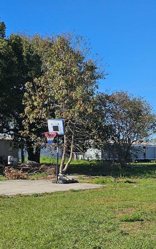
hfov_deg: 23.4
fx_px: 374
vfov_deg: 36.0
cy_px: 190
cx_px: 113
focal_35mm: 55
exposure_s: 1/1192
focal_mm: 6.3
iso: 10
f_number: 1.7
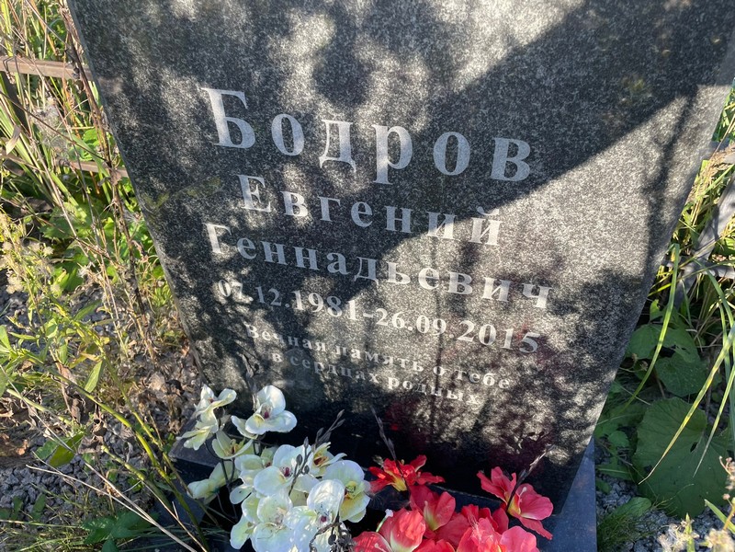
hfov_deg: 67.3
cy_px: 276
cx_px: 368
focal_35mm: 26
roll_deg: +1.2
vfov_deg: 53.1
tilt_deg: -36.4
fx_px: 552
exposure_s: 1/261
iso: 32
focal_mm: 4.2
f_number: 1.6
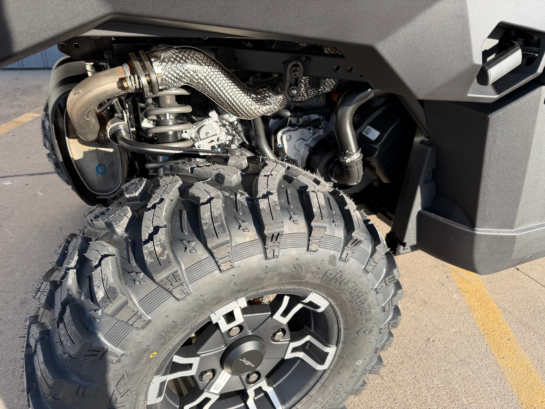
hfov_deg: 71.6
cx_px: 272
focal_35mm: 24
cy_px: 204
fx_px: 378
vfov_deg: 56.8
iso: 80
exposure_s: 1/858
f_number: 1.78
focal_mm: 6.76
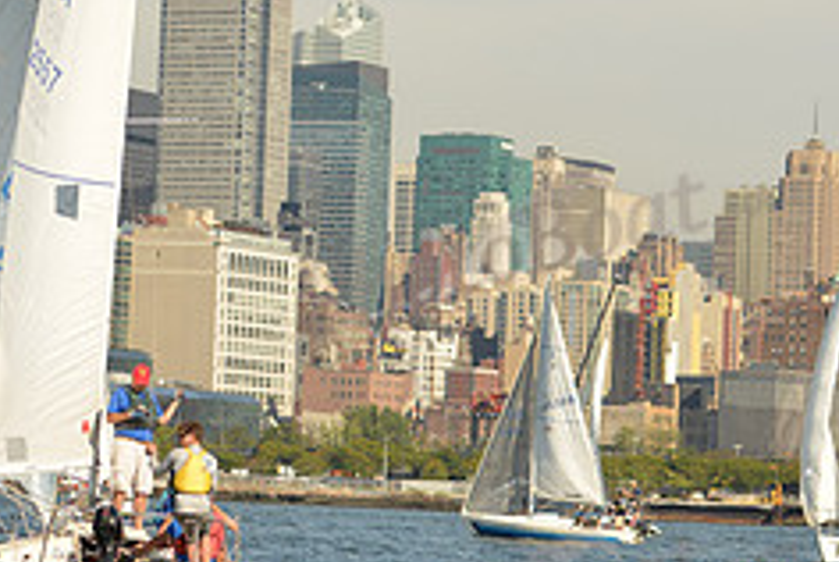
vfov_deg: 8.0
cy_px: 108
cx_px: 117
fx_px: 4013
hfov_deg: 11.9
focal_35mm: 172
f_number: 4
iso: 320
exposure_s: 1/1600
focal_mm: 70
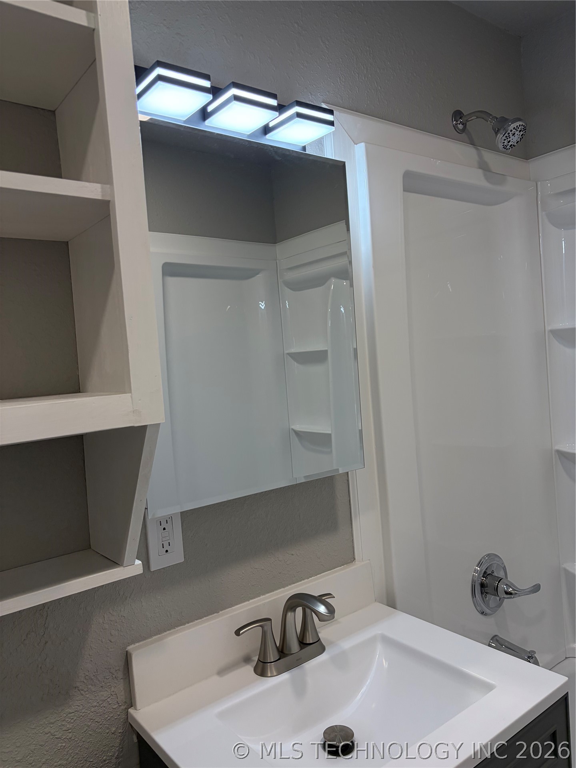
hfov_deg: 53.1
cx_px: 288
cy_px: 384
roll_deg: +4.6
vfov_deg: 67.3
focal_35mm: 26
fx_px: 577
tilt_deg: -2.4
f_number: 1.6
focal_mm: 5.96
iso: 125
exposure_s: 1/208
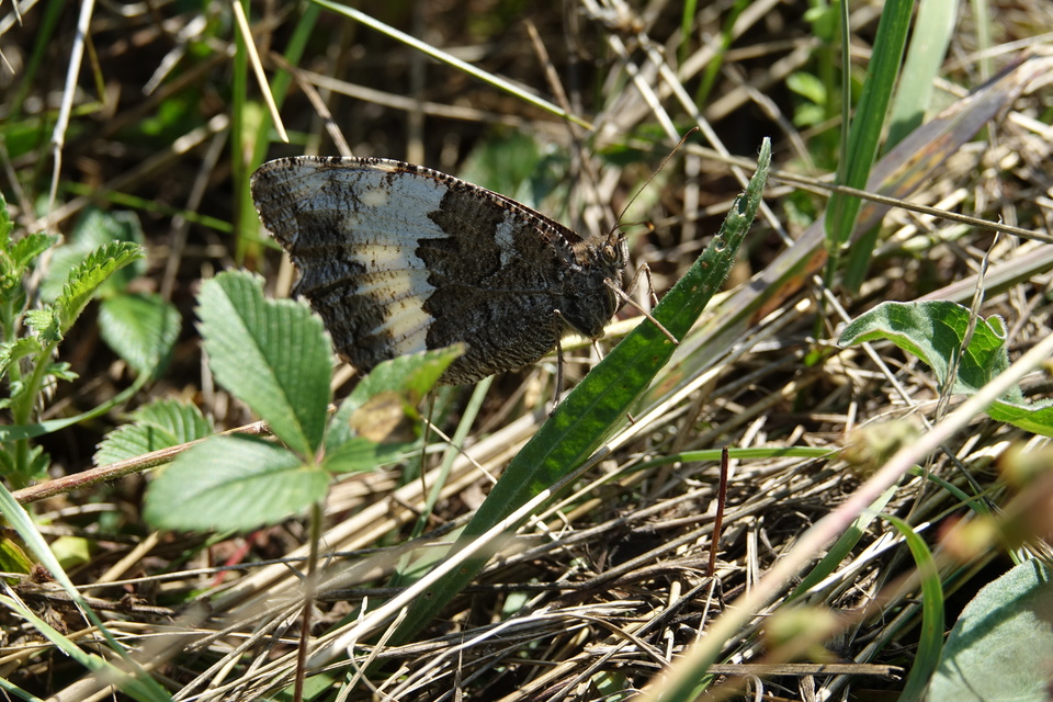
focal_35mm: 111
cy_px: 351
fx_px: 3246
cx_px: 526
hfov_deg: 18.4
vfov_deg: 12.3
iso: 100
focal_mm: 40.73
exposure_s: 1/400
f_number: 4
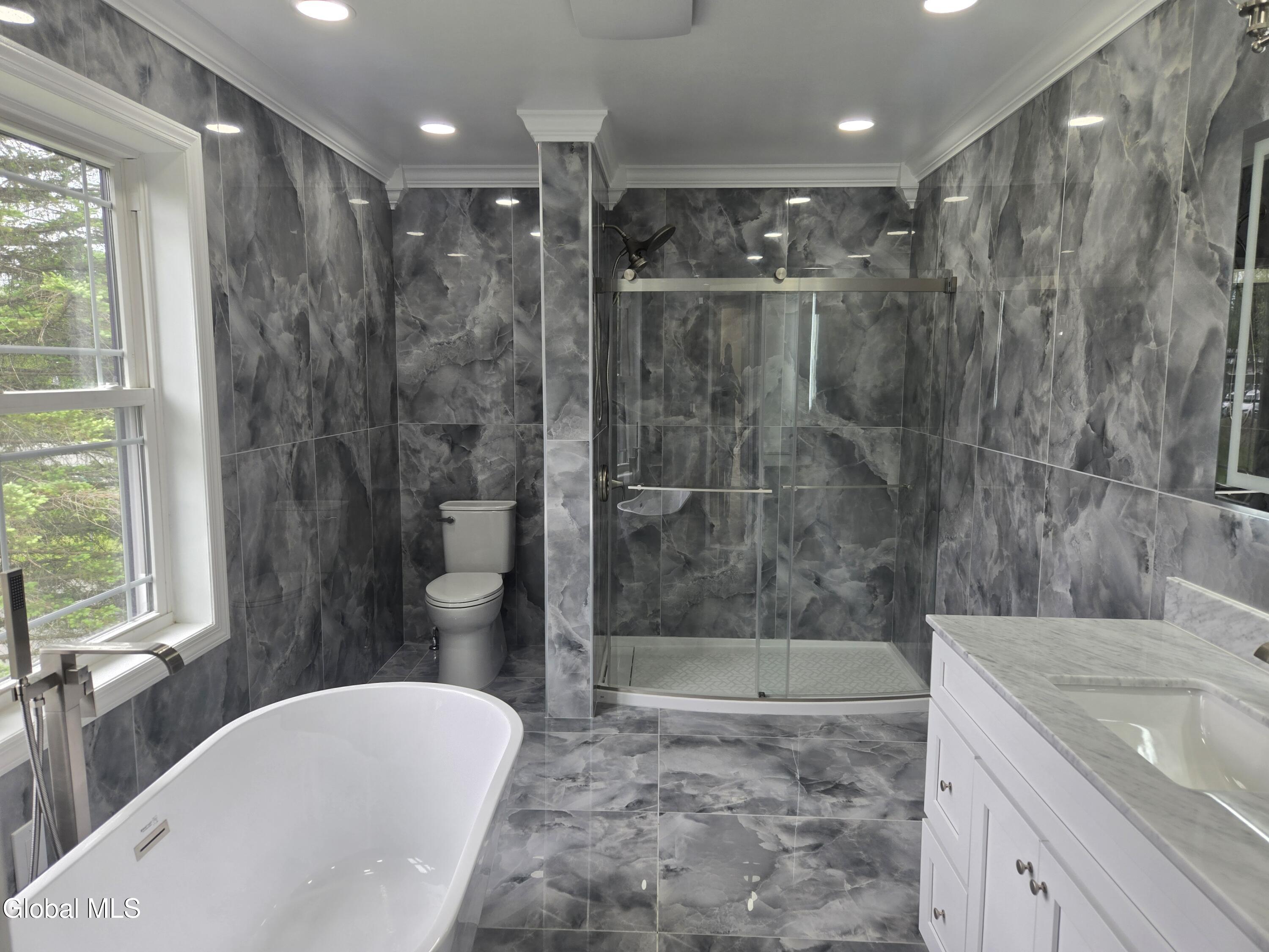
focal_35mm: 23
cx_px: 634
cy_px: 476
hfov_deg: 73.9
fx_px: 843
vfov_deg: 58.9
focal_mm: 5.4
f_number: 1.8
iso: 50
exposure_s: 1/120
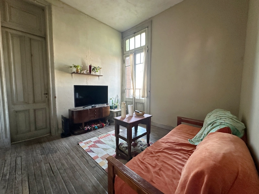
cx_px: 130
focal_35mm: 14
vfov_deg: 85.6
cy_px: 97
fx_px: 105
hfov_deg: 102.1
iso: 250
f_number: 2.2
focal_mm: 2.22
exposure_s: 1/50
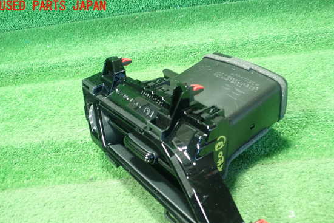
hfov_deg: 55.8
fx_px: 315
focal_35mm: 34
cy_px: 136
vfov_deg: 38.7
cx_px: 178
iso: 800
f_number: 2.3
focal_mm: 5.5
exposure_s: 1/60
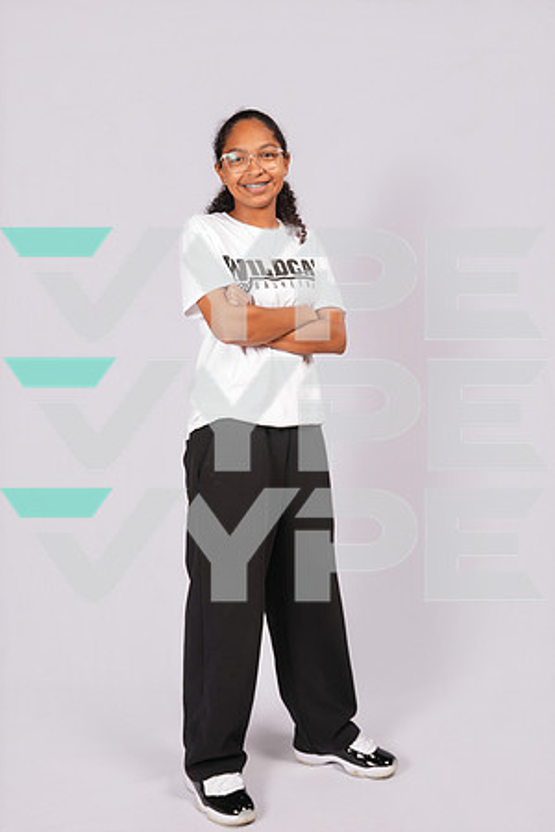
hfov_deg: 38.9
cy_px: 416
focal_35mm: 34
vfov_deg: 55.8
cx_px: 278
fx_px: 786
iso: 250
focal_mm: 34
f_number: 8
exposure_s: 1/200
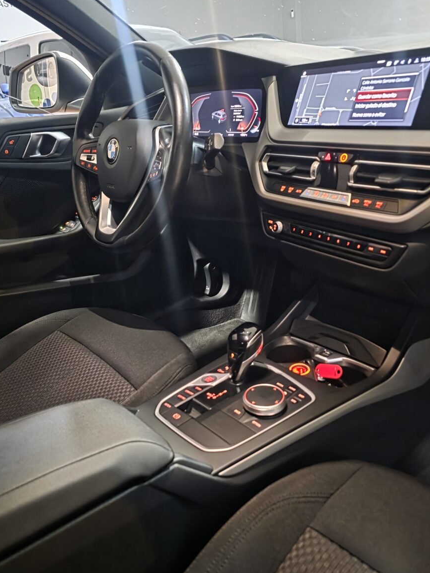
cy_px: 279
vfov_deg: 63.4
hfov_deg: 49.7
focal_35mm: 28
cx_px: 225
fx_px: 464
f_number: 1.7
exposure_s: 1/16.7
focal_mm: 6.3
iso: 2500
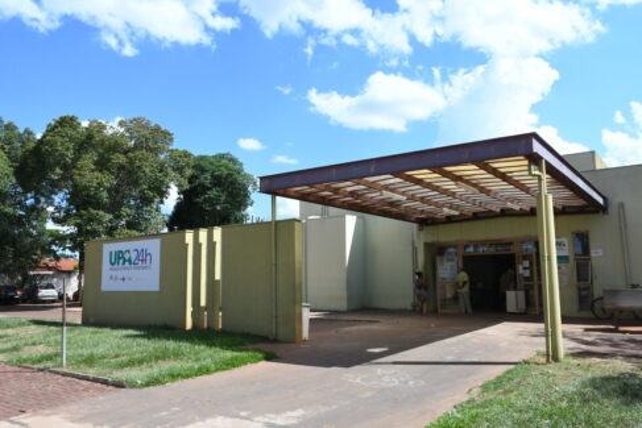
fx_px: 482
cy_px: 214
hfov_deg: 67.4
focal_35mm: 27
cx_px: 321
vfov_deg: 48.0
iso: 800
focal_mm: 18
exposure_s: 1/320
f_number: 18
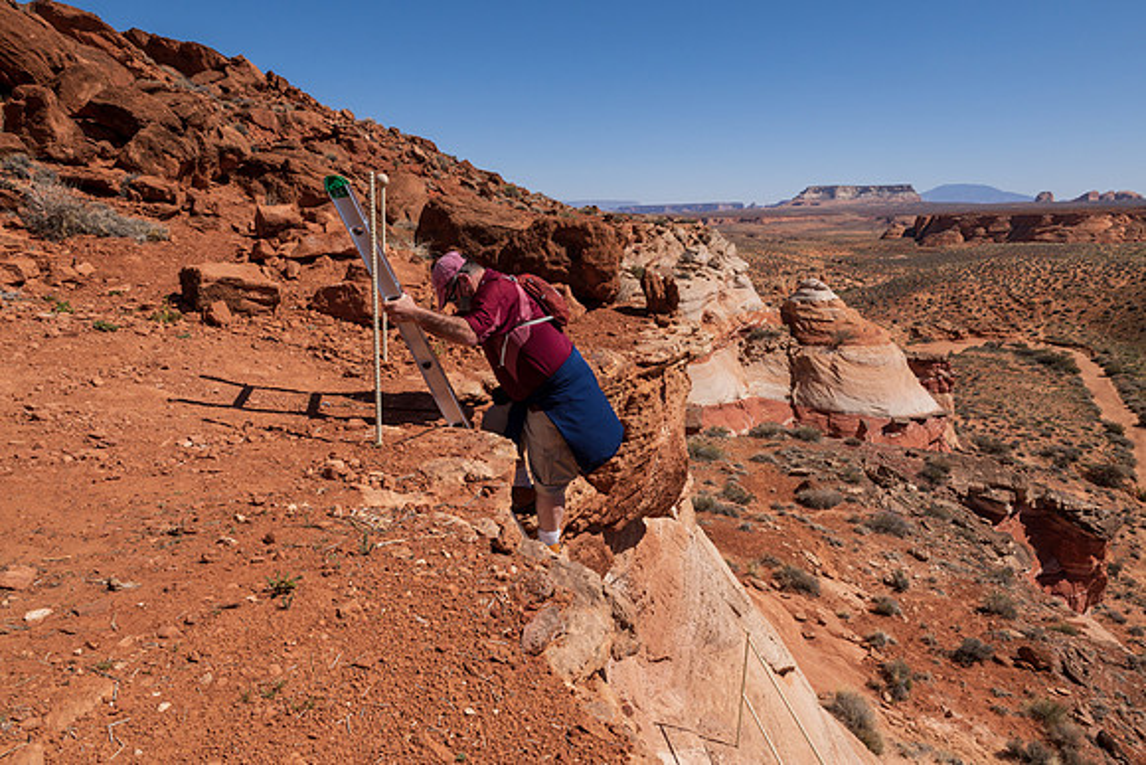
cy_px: 382
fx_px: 764
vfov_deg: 53.2
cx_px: 573
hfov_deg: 73.7
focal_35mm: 24
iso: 560
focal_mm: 24
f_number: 16
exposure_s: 1/500
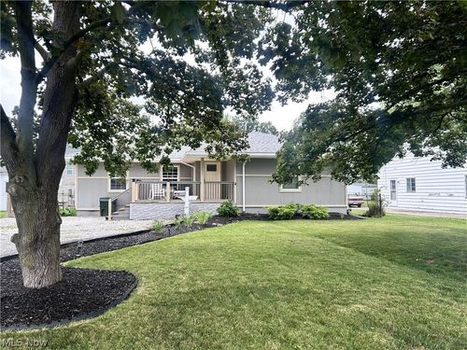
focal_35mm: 26
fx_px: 351
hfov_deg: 67.3
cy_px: 175
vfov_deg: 53.1
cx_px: 234
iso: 50
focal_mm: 5.7
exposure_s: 1/733
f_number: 1.5
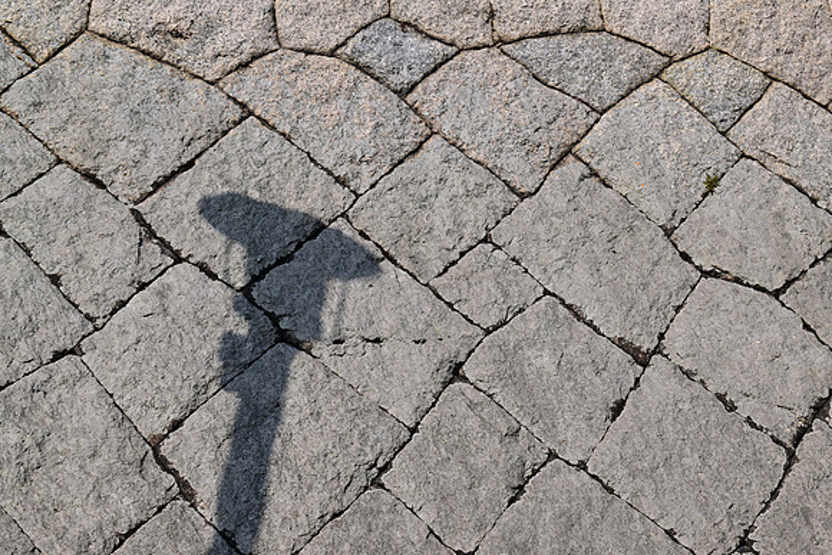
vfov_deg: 27.0
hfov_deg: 39.6
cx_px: 416
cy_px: 278
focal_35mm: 50
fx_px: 1156
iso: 320
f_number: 22
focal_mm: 50
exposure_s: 1/160
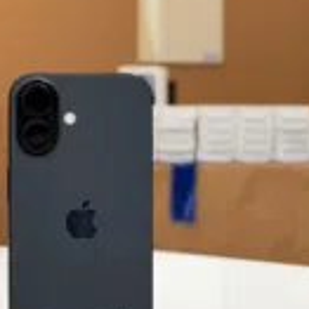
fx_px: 1313
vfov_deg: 13.4
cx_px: -5
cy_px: 97
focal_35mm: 130
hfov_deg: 13.2
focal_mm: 6.76
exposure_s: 1/432
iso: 64
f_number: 1.78
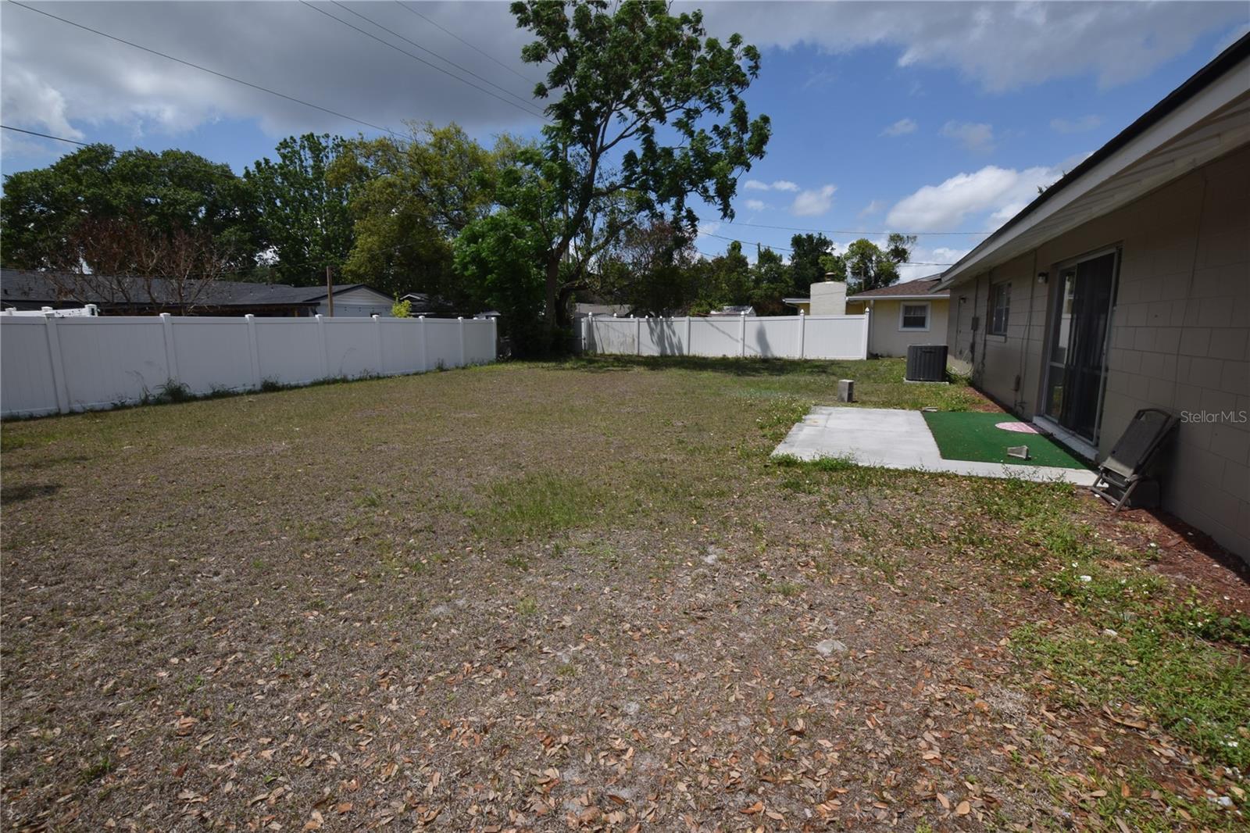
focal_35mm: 15
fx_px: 521
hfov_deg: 100.4
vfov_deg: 77.3
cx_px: 625
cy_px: 416
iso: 100
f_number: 16
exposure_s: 1/100
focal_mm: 10
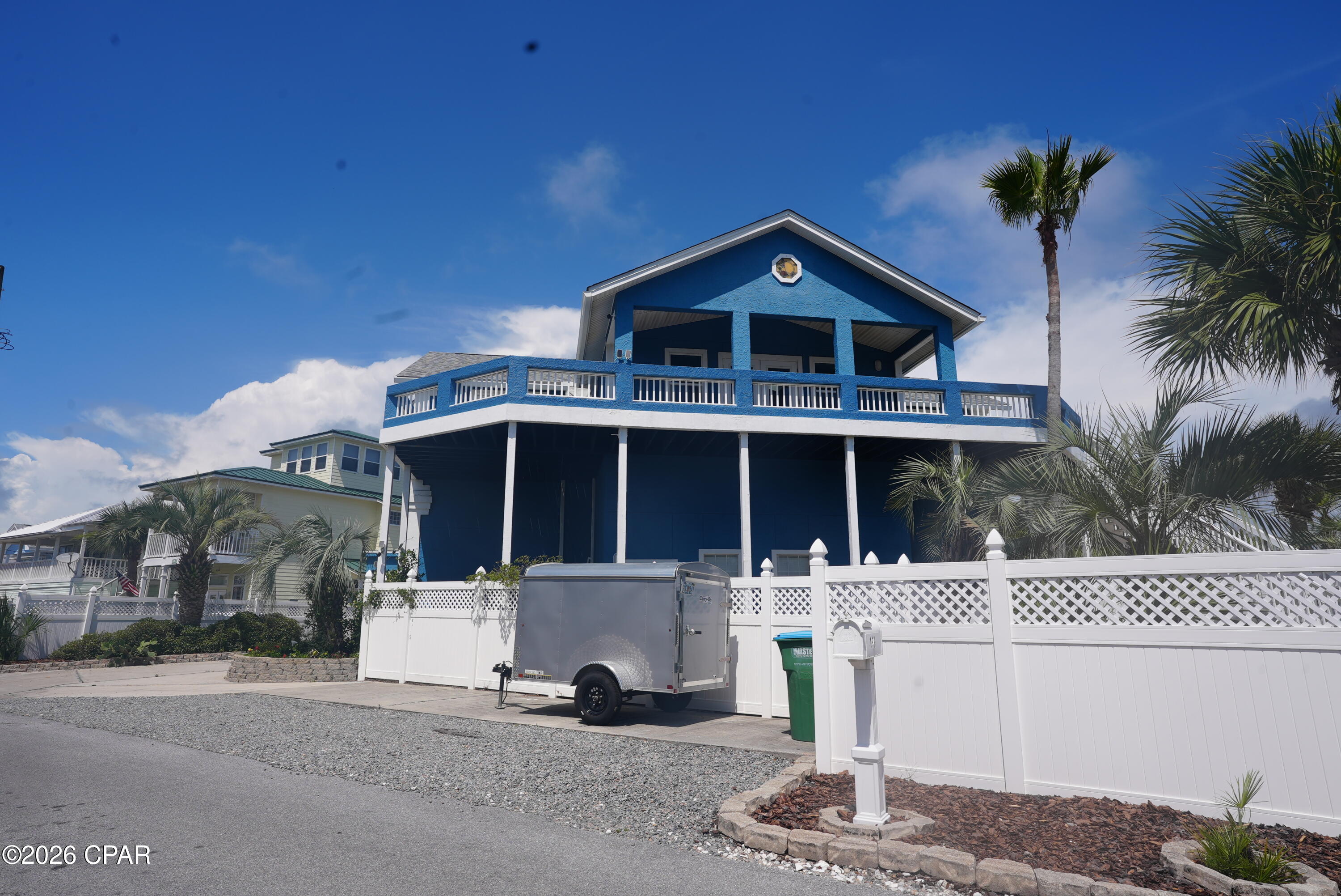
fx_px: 745
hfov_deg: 84.0
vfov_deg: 62.0
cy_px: 448
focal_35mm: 20
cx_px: 670
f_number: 10
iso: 80
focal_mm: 20
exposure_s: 1/250
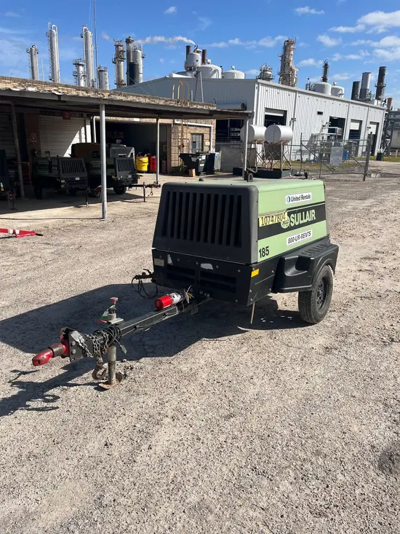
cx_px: 200
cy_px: 267
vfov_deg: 67.3
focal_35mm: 26
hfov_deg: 53.1
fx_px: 400
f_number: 1.6
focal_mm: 5.1
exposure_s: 1/4651
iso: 50
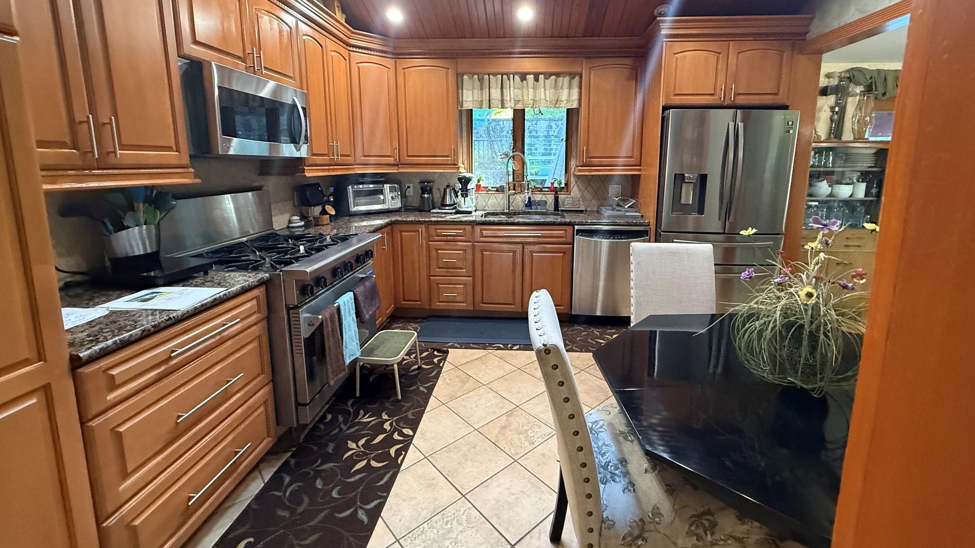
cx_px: 507
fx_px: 414
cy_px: 228
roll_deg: -0.5
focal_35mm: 16
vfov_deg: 66.6
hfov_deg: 99.3
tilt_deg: -9.2
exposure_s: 1/60
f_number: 2.2
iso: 640
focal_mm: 2.22
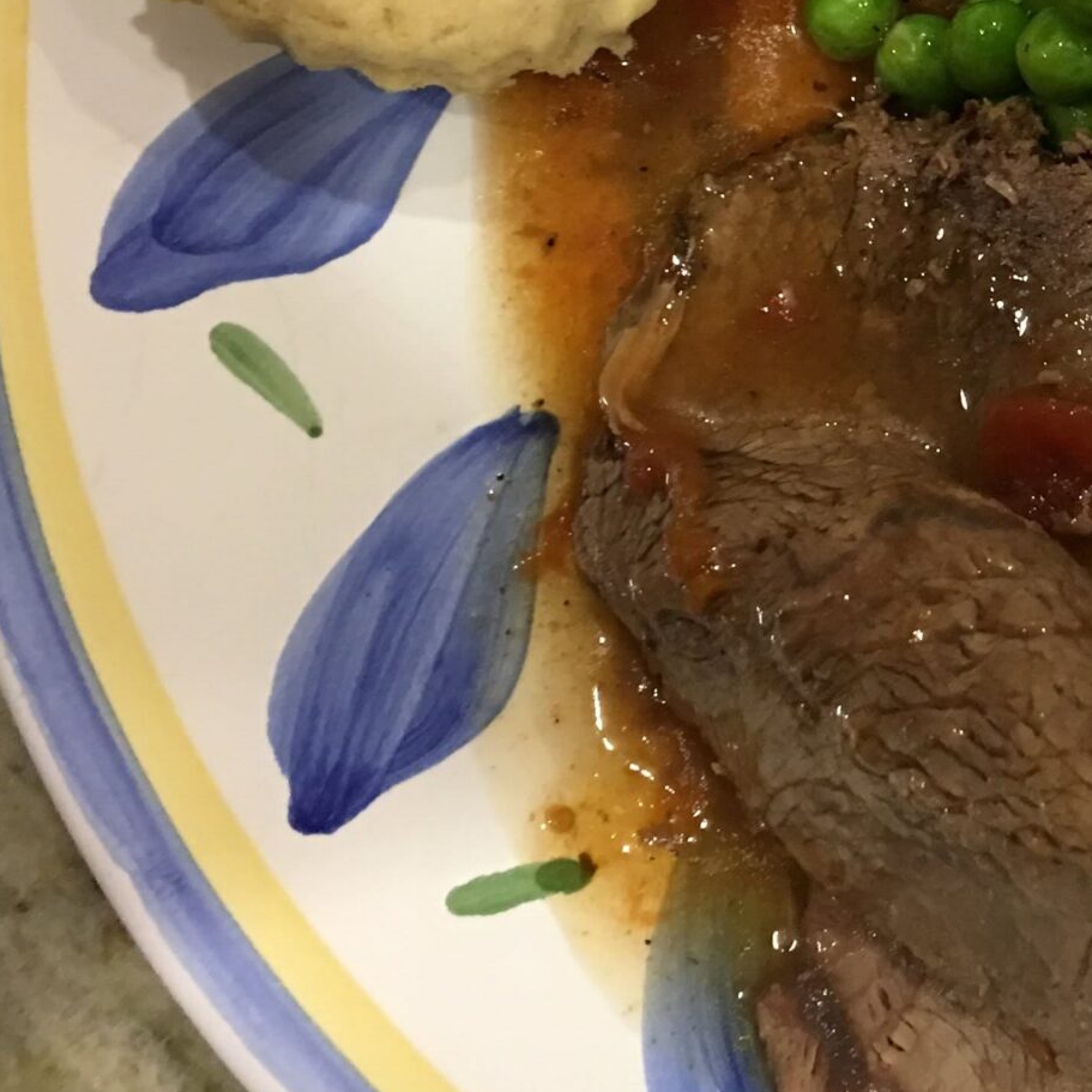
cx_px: 1262
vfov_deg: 23.6
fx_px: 2570
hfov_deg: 22.4
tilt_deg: -78.7
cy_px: 199
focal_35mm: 72
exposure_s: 1/15
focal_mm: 4.15
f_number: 2.2
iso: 100
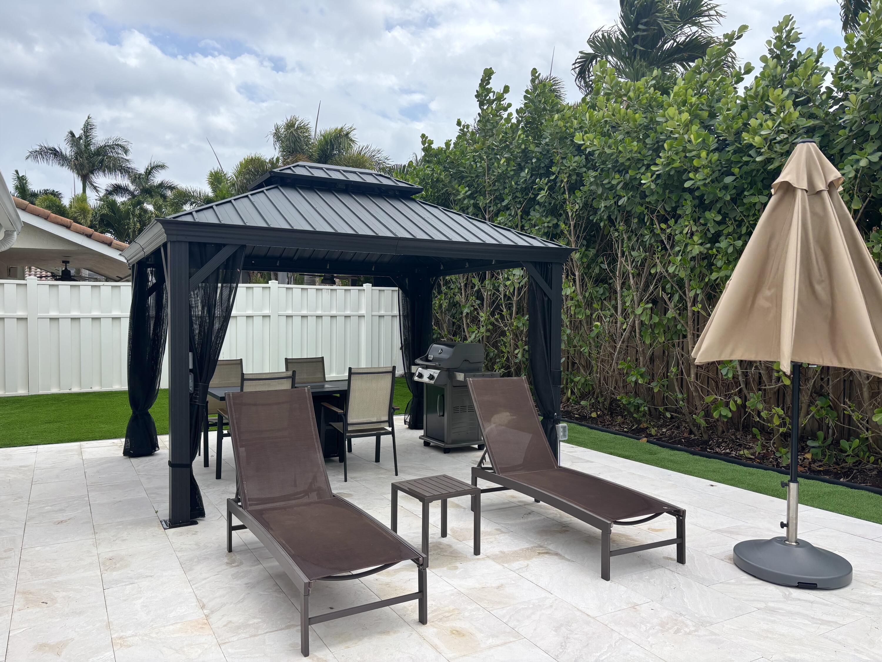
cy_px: 331
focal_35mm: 26
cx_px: 441
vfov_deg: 53.1
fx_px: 662
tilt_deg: -1.1
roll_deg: -1.1
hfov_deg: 67.3
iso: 50
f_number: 1.6
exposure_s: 1/2513
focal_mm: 5.96
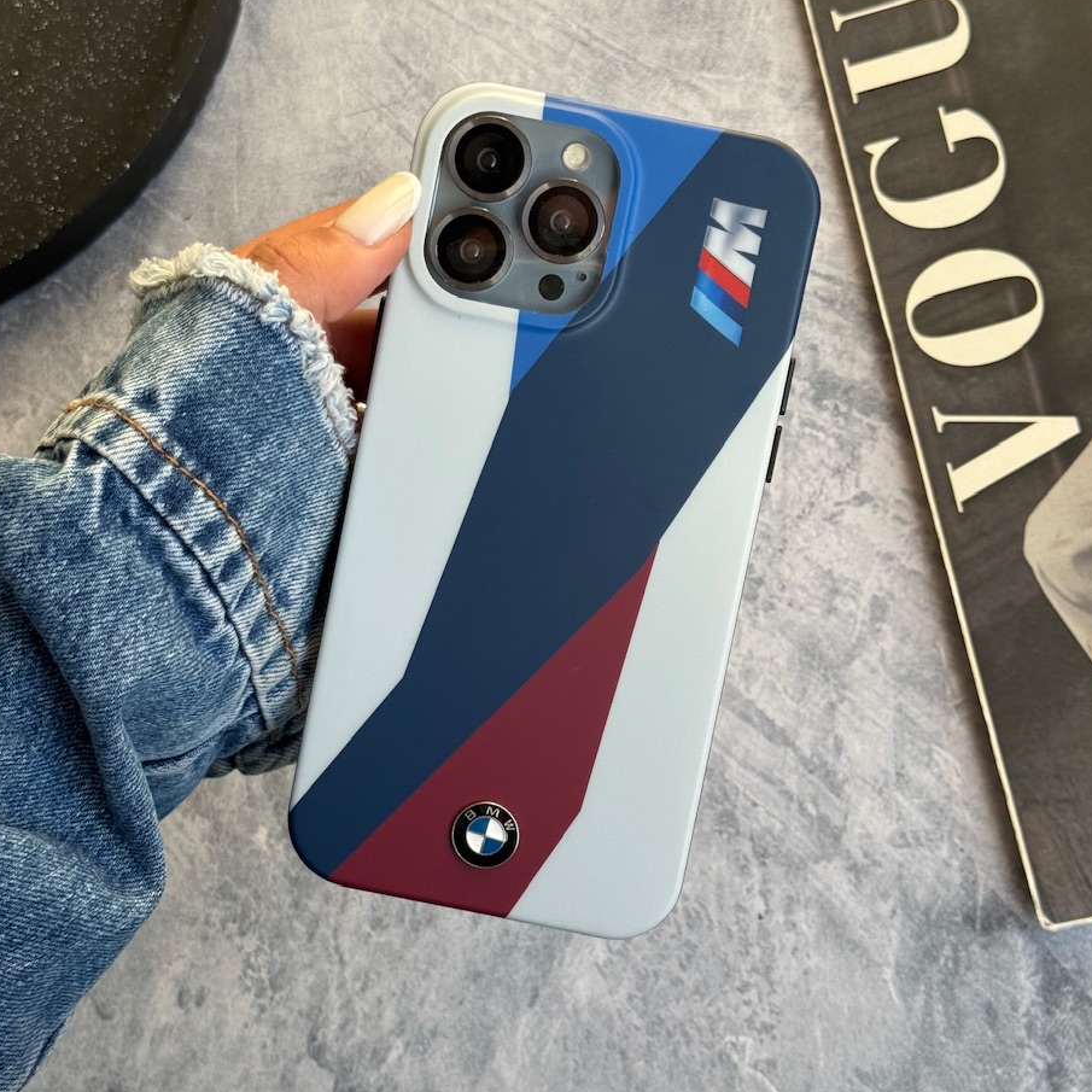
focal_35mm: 60
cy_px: 535
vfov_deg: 28.6
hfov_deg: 28.6
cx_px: 549
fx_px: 2141
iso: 64
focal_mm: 6.76
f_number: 1.78
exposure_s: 1/558
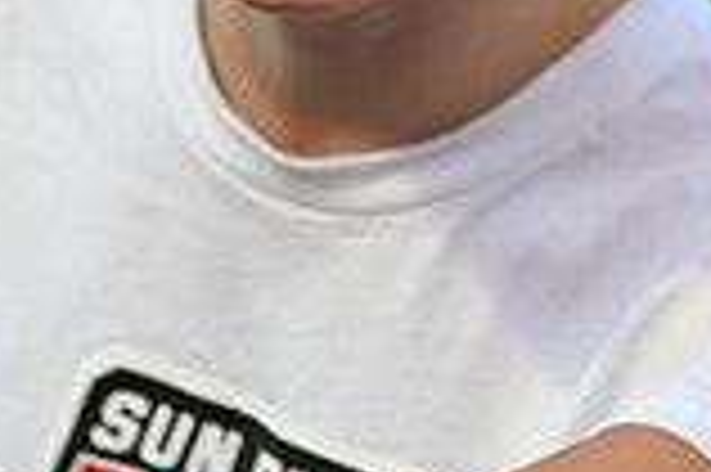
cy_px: -252
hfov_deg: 2.8
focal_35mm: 734
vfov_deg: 1.9
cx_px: 909
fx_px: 14481
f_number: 5
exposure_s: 1/320
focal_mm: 200
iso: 800
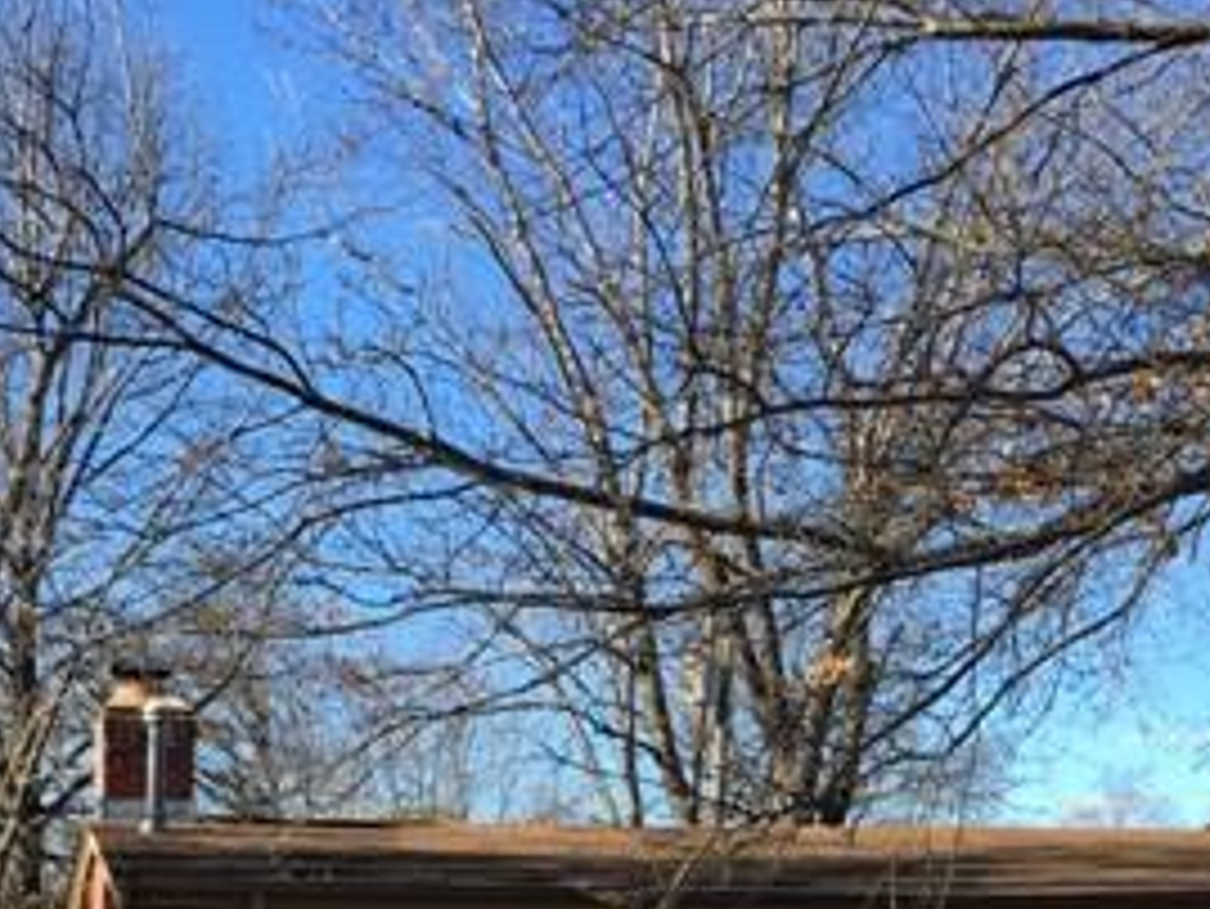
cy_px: 999
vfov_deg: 20.3
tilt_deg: +0.1
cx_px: 846
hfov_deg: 27.9
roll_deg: +0.3
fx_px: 2413
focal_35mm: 69
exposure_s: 1/657
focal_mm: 4.15
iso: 25
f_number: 2.2
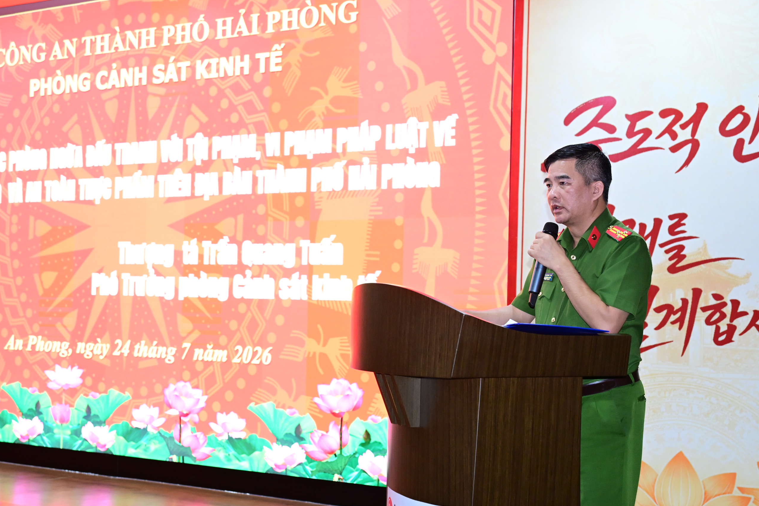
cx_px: 409
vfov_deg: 23.4
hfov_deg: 34.5
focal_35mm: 58
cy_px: 272
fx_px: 1223
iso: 4000
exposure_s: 1/160
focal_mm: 49
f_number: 4
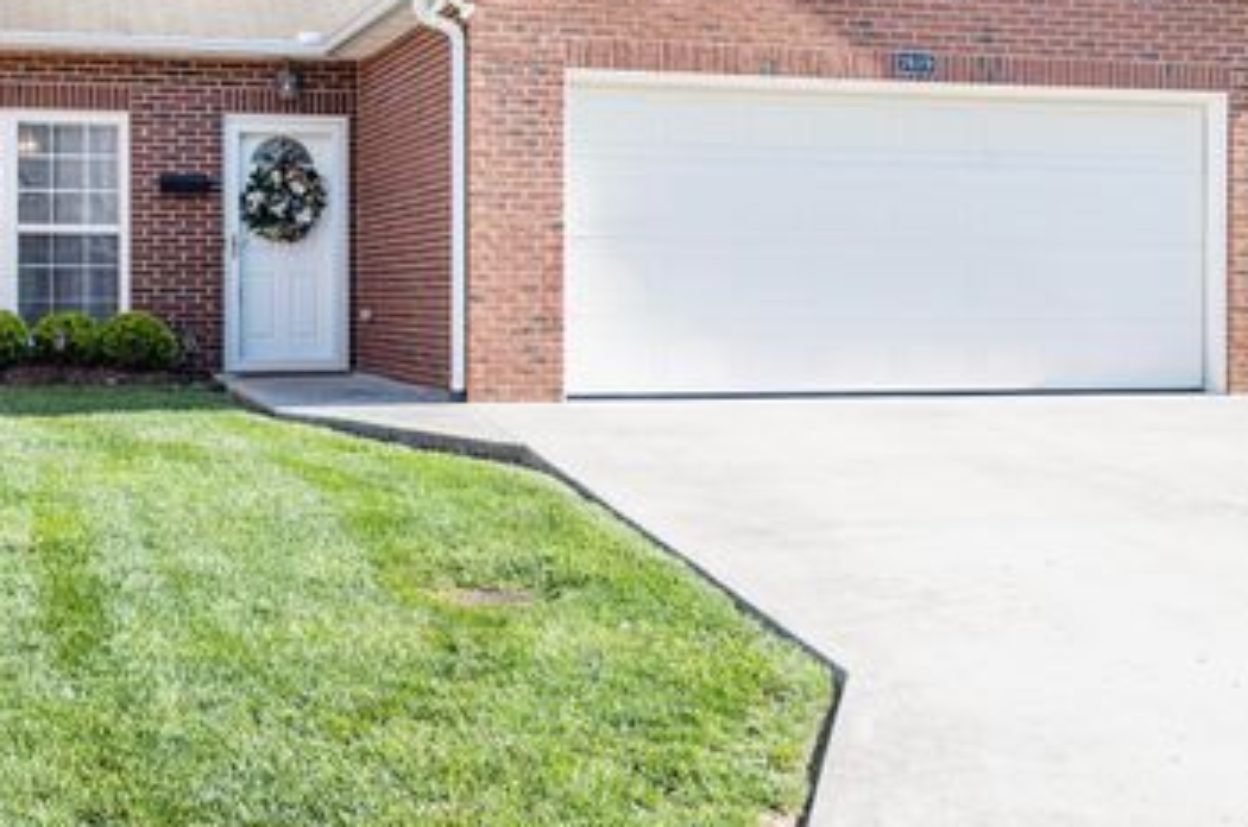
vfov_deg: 26.8
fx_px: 1730
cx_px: 567
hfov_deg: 39.6
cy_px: 310
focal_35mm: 50
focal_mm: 35
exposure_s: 1/500
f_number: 5
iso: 200
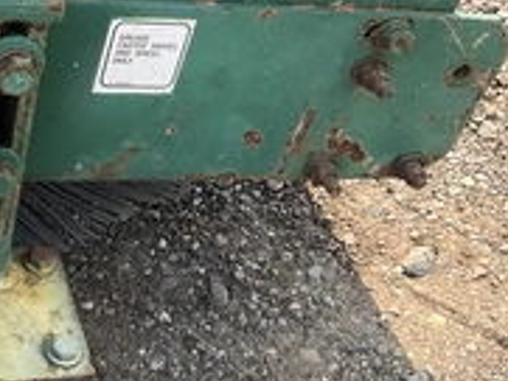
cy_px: 146
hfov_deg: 28.6
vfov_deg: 22.9
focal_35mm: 64
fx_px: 940
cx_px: 17
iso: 25
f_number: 1.8
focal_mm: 3
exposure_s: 1/320
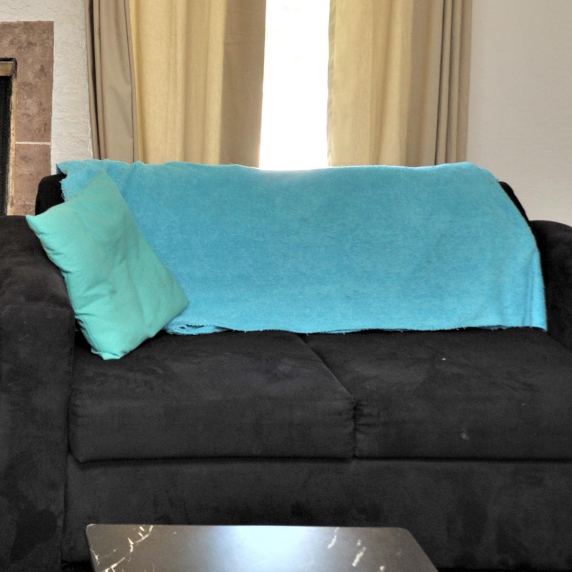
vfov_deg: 20.4
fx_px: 1570
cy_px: 127
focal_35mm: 84
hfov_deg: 19.3
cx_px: -135
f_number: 5.6
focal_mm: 35
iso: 800
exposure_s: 1/30
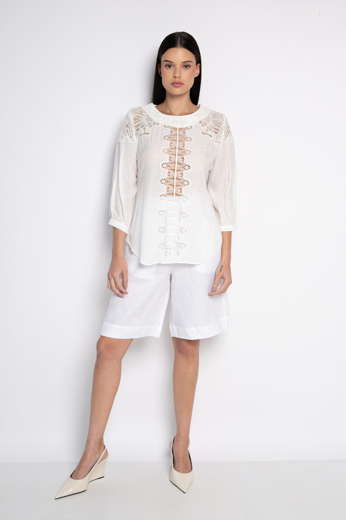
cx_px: 173
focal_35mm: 40
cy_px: 260
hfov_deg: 33.4
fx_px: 577
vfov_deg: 48.5
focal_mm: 40
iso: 320
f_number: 5
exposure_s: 1/125
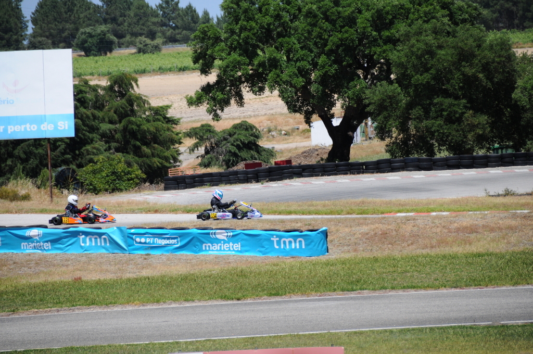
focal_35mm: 255
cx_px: 266
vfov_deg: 5.4
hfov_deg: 8.1
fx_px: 3771
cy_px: 177
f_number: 5.6
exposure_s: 1/2000
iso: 400
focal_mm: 170
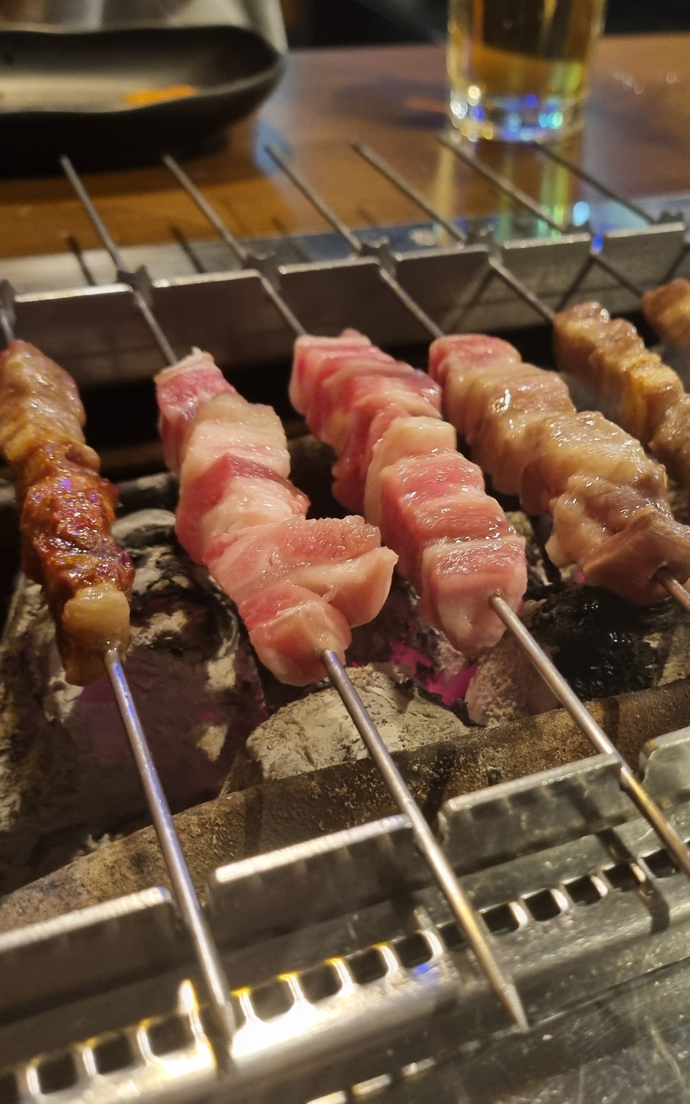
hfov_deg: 34.1
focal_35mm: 37
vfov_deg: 52.7
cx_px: 461
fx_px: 1113
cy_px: 550
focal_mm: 5.4
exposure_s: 1/40
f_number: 1.8
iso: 400
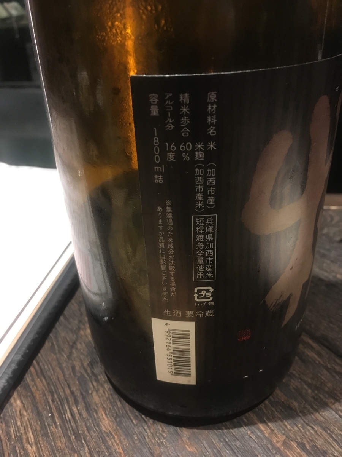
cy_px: 228
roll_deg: +2.9
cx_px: 171
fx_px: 382
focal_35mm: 29
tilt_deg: -30.4
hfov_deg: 48.2
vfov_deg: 61.7
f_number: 2.2
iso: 200
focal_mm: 4.15
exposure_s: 1/15
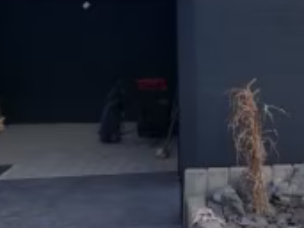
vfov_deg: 20.0
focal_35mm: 73
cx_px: 395
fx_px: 641
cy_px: 69
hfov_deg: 23.6
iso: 50
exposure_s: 1/576
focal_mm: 3.83
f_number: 2.2
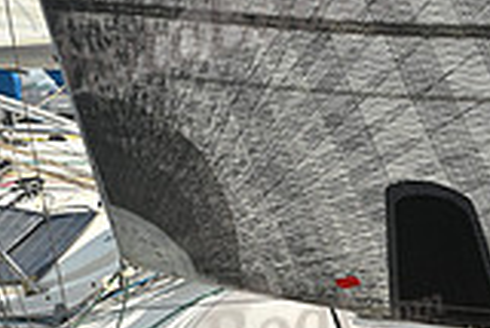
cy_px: 231
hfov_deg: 8.0
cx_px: -144
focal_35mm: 254
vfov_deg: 5.4
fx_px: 3460
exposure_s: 1/1250
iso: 320
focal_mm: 70
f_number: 9
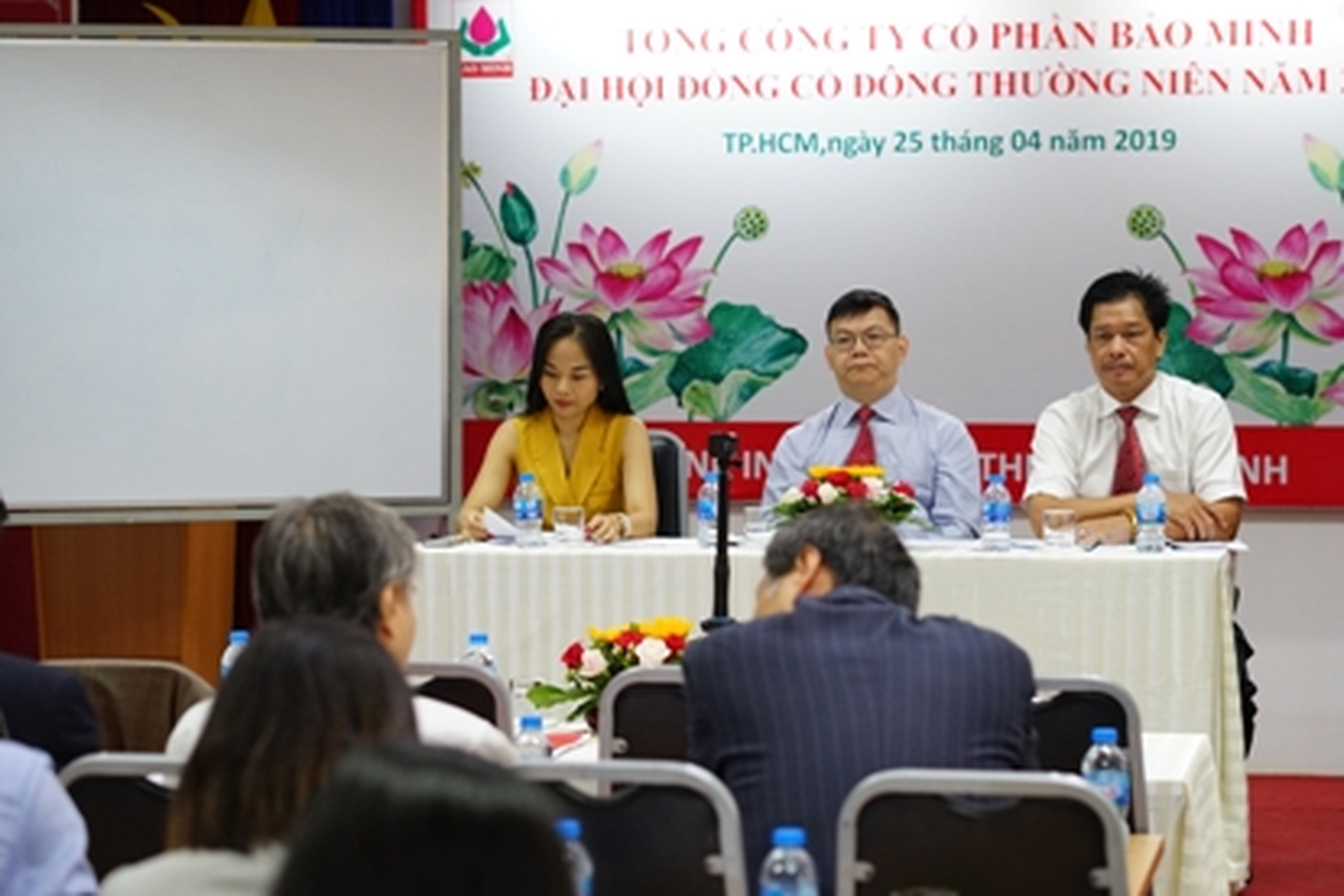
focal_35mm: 101
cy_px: 448
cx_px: 734
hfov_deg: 20.2
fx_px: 3770
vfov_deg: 13.6
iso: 1600
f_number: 3.5
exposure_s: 1/80
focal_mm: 85
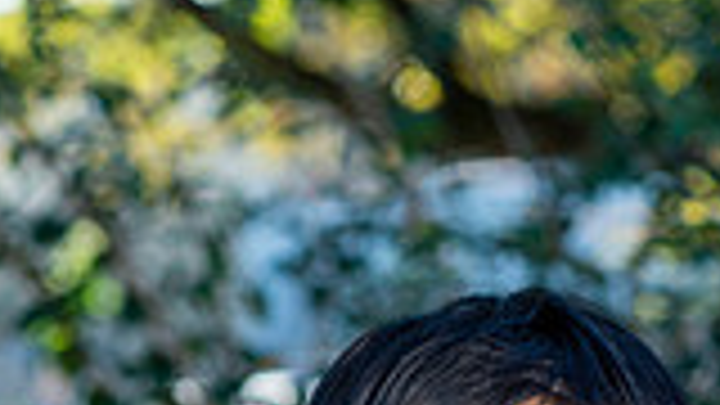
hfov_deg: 8.6
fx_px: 4773
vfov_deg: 4.7
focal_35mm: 250
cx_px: 484
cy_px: 1004
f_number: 4
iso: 200
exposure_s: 1/160
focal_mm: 85
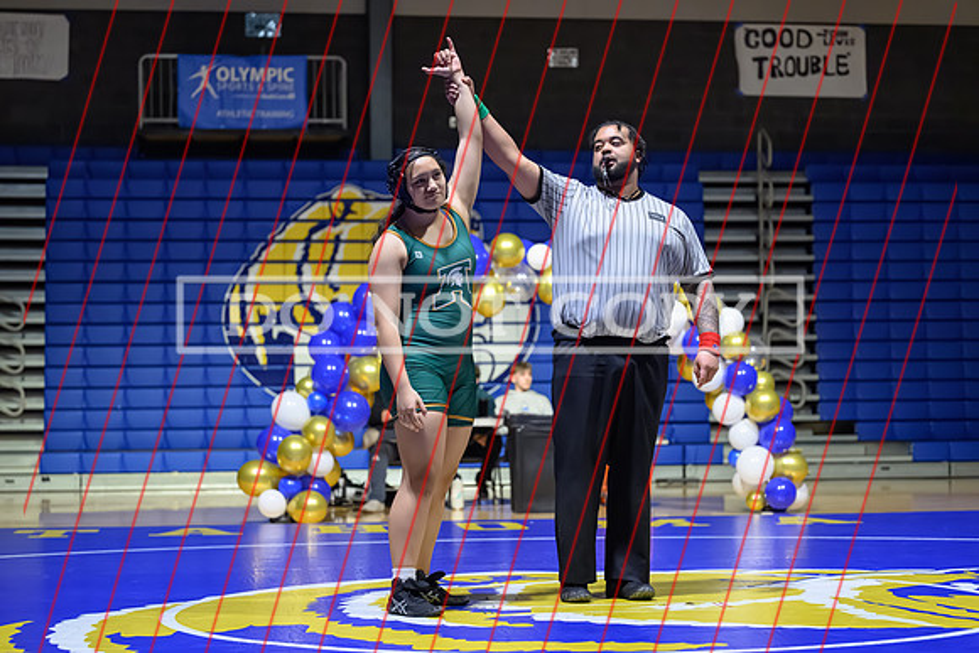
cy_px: 326
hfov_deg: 28.8
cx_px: 490
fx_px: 1904
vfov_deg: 19.5
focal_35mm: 70
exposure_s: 1/640
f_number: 2.8
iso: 8000
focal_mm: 70
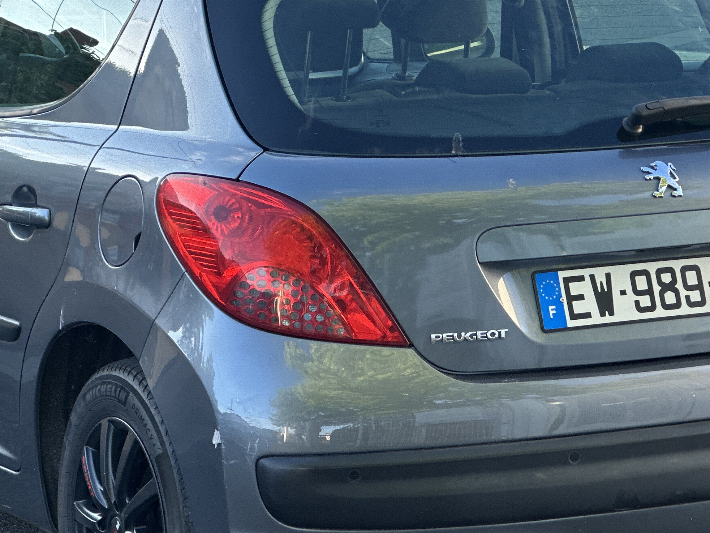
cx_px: 348
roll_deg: -0.8
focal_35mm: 158
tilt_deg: -9.3
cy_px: 297
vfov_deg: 9.4
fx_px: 3241
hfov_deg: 12.5
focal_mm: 9
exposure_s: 1/121
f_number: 2.8
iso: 64
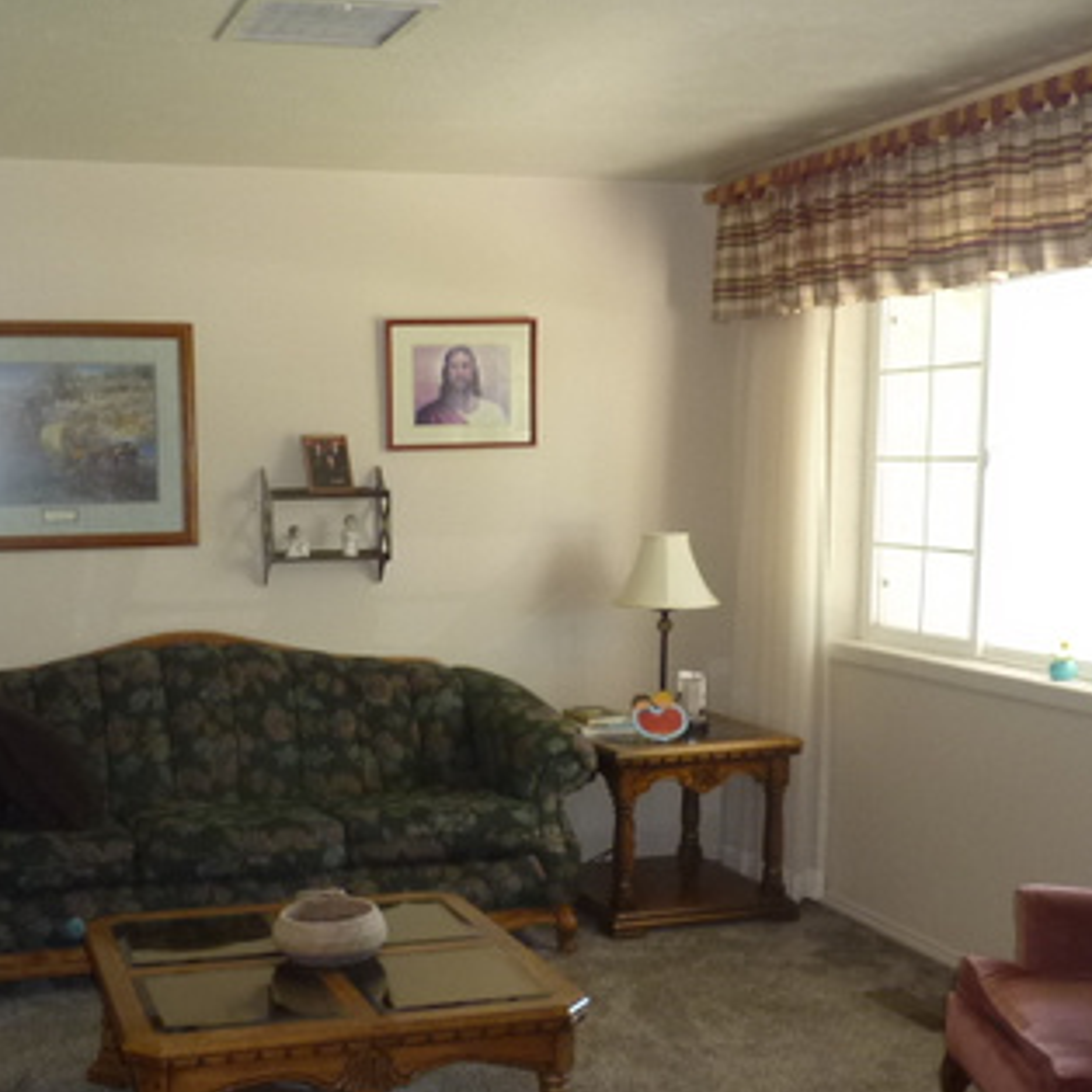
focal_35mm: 45
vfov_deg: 37.3
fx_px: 1606
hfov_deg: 37.1
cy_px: 682
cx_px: 355
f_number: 3.3
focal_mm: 4.1
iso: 200
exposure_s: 1/30
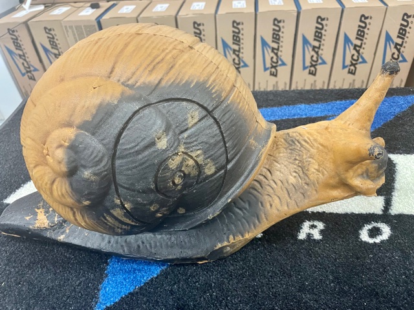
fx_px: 311
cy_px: 155
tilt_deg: -37.5
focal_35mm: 26
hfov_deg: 67.3
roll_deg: +4.6
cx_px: 207
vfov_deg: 53.1
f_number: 1.6
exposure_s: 1/50
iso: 320
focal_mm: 4.2
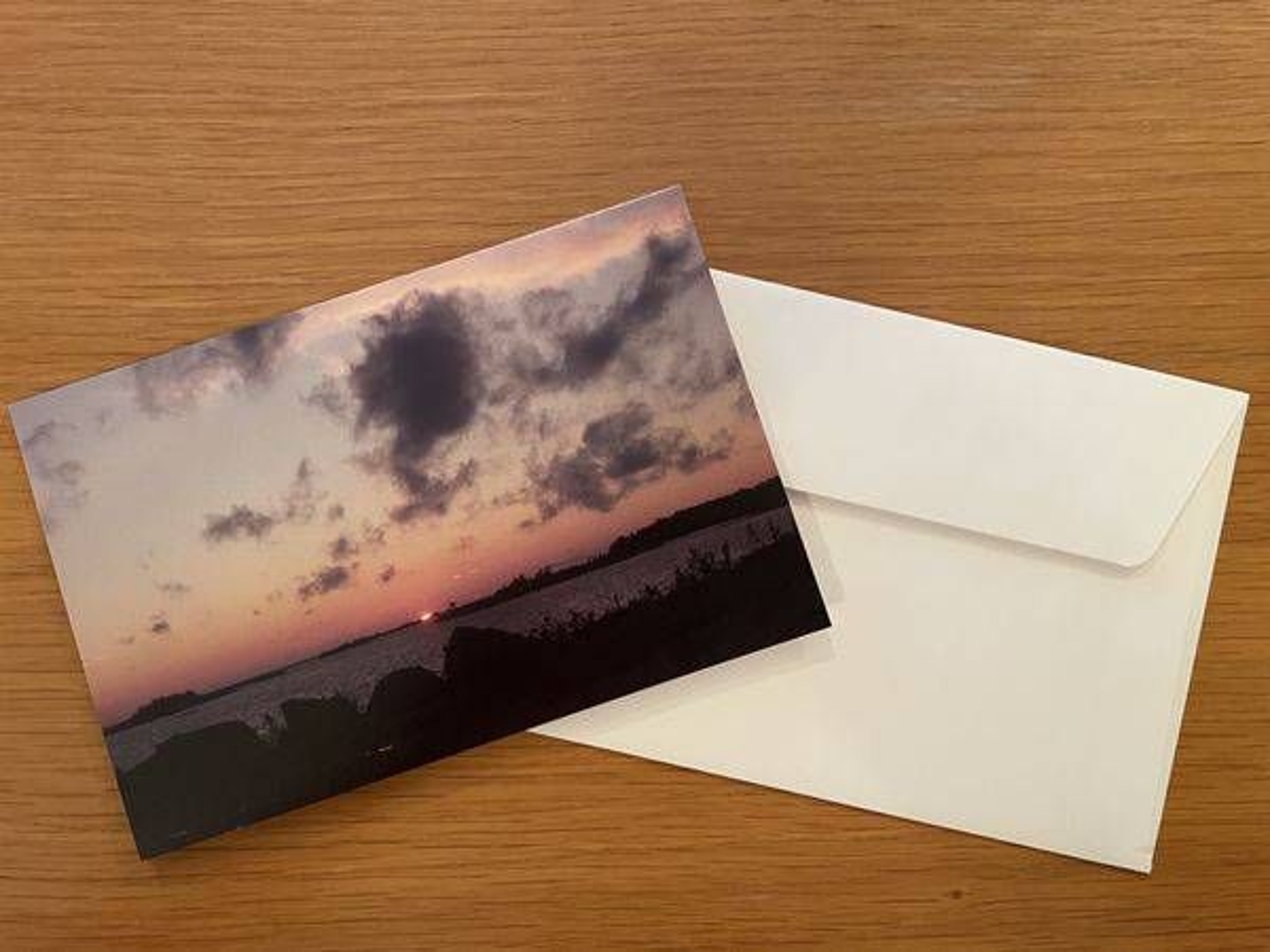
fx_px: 954
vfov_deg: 53.1
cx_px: 635
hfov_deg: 67.3
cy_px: 476
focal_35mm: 26
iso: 500
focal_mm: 4.2
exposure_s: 1/60
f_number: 1.6
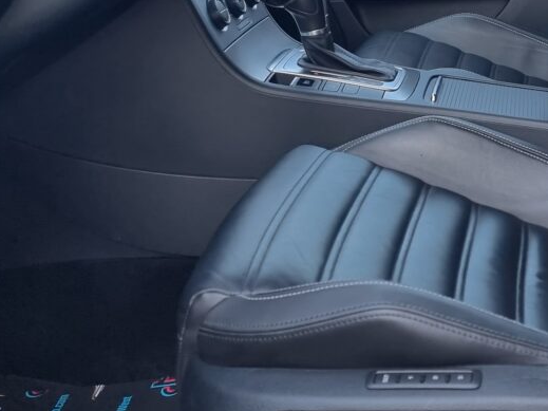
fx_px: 1171
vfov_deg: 18.8
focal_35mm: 74
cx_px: 478
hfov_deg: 25.6
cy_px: -78
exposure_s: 1/120
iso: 50
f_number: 1.8
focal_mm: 6.7
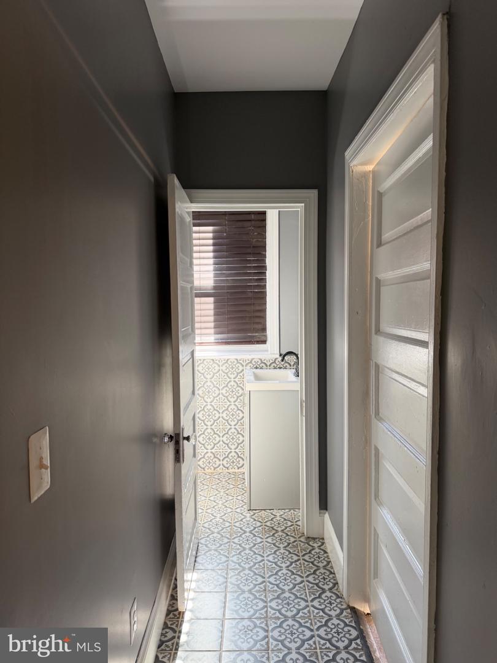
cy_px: 332
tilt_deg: -5.0
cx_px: 248
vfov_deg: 71.6
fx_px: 459
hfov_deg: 56.8
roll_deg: +1.2
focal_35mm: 24
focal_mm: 6.76
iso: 160
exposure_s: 1/60
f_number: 1.78
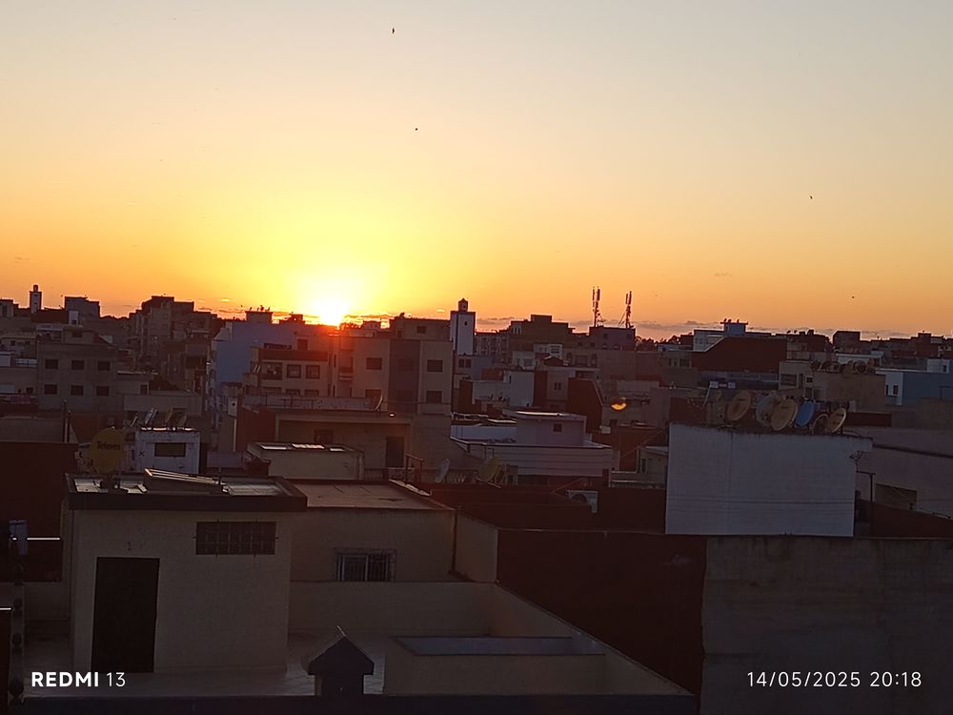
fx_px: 1762
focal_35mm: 64
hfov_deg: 30.3
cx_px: 476
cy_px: 358
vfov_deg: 22.9
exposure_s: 1/280
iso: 50
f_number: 1.7
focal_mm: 5.24
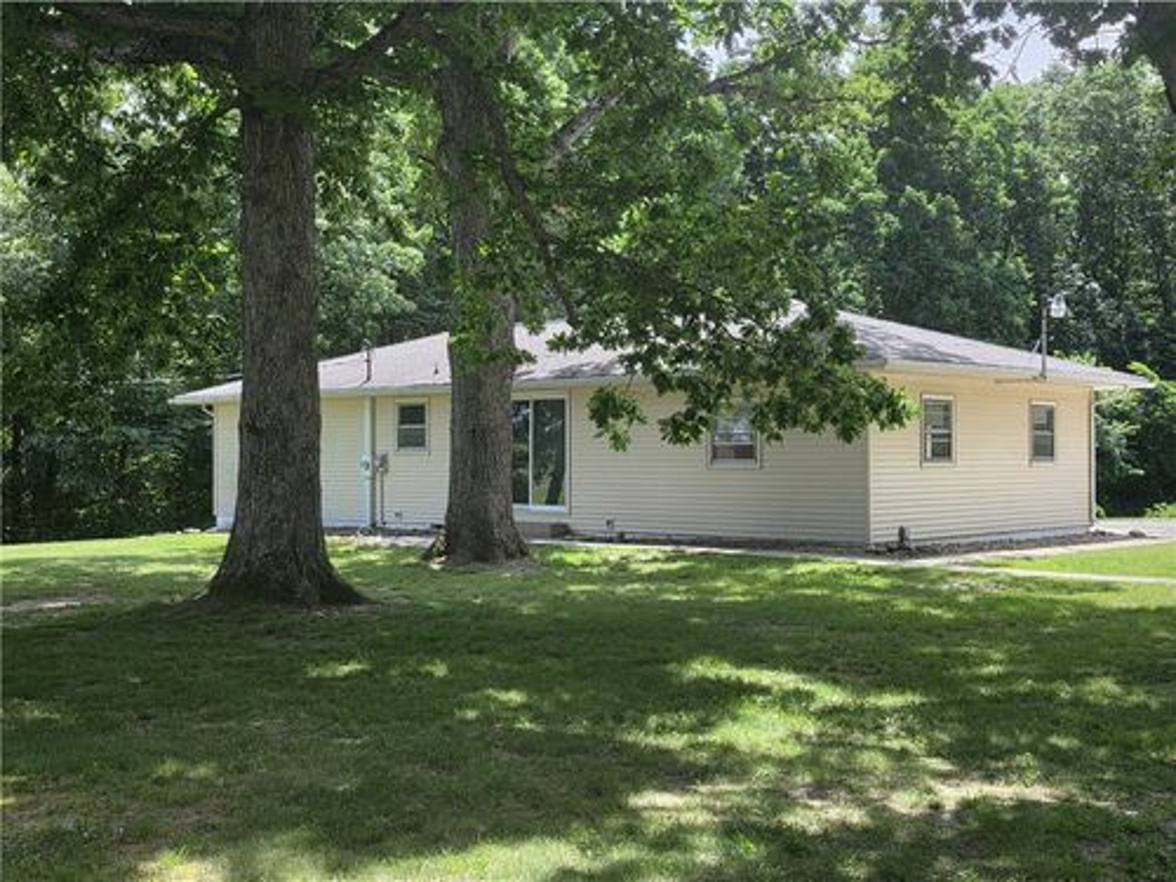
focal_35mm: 39
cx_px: 588
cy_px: 441
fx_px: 1325
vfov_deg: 36.8
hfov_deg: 47.9
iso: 40
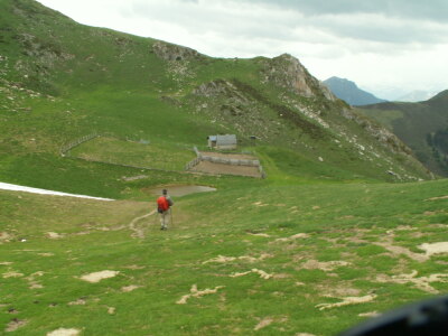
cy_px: 168
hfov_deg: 52.6
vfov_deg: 40.7
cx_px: 224
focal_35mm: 35
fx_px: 453
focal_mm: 5.86
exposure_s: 1/60
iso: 50
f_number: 8
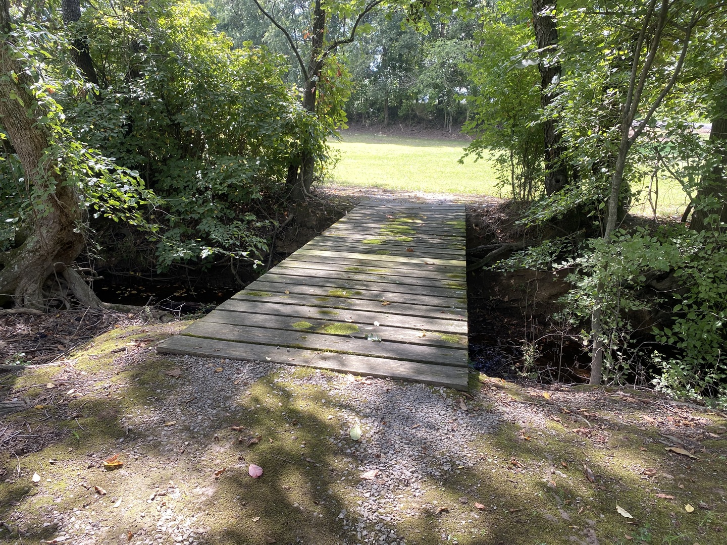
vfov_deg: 53.1
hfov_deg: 67.3
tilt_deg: -14.8
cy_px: 272
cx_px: 364
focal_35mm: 26
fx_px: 546
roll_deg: -0.1
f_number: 1.8
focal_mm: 4.25
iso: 40
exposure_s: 1/122
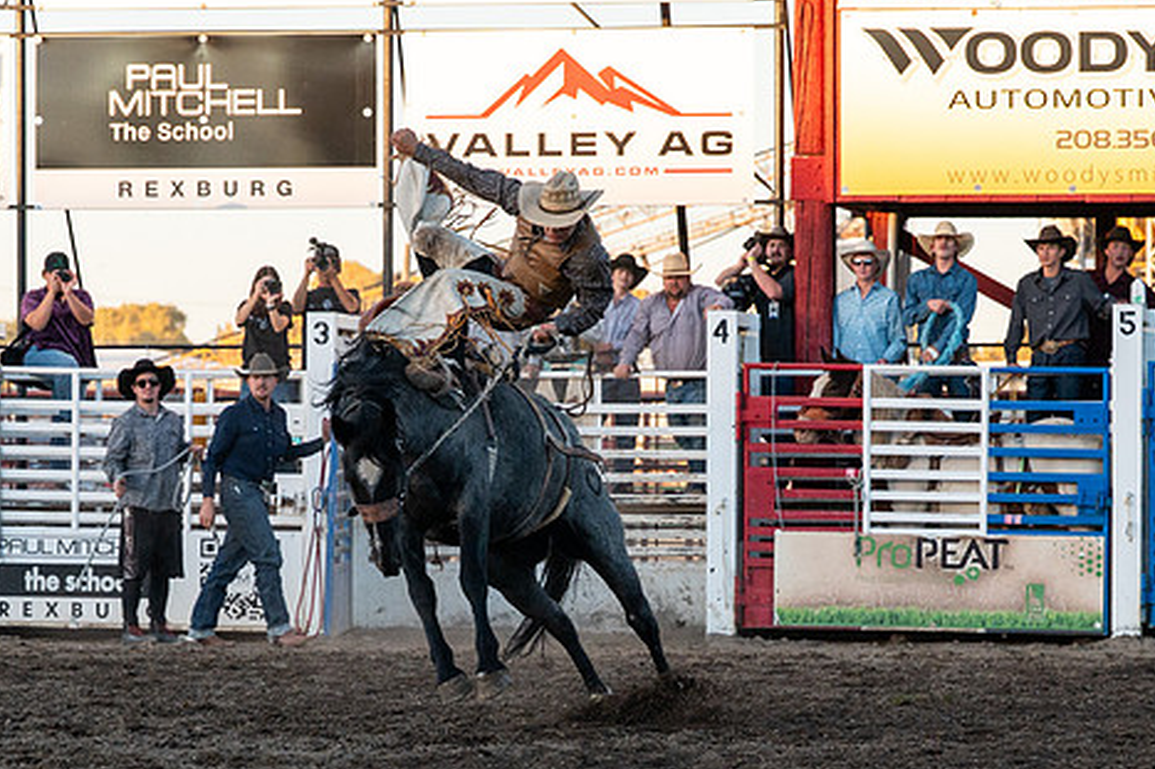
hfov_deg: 9.7
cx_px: 464
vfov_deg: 6.5
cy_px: 544
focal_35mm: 212
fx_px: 6799
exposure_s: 1/1250
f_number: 5
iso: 640
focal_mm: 99
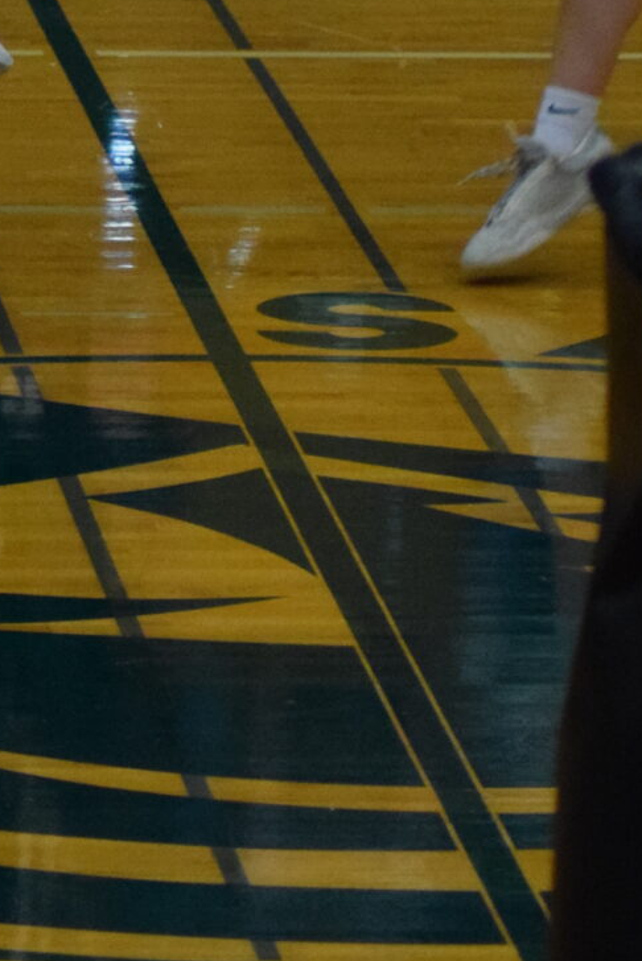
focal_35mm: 369
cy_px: -601
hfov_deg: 3.7
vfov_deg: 5.5
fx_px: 9861
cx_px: -287
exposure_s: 1/400
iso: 3200
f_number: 4
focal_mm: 70
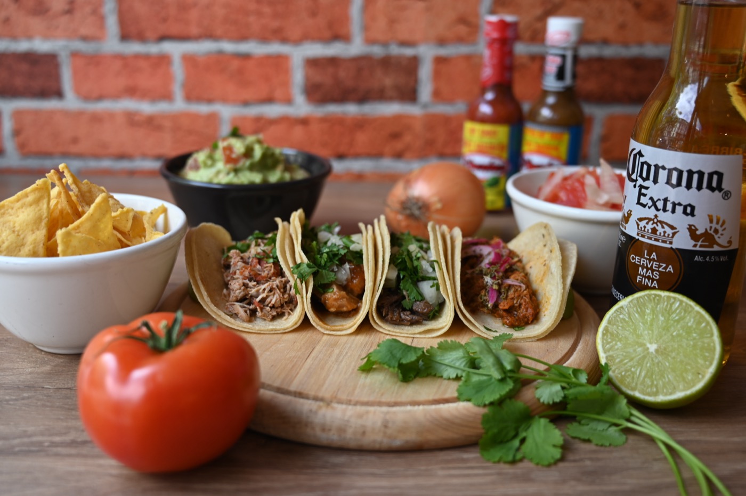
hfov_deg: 50.7
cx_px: 373
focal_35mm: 38
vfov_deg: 35.0
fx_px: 787
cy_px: 248
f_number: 4
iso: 100
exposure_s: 1/60
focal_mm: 38
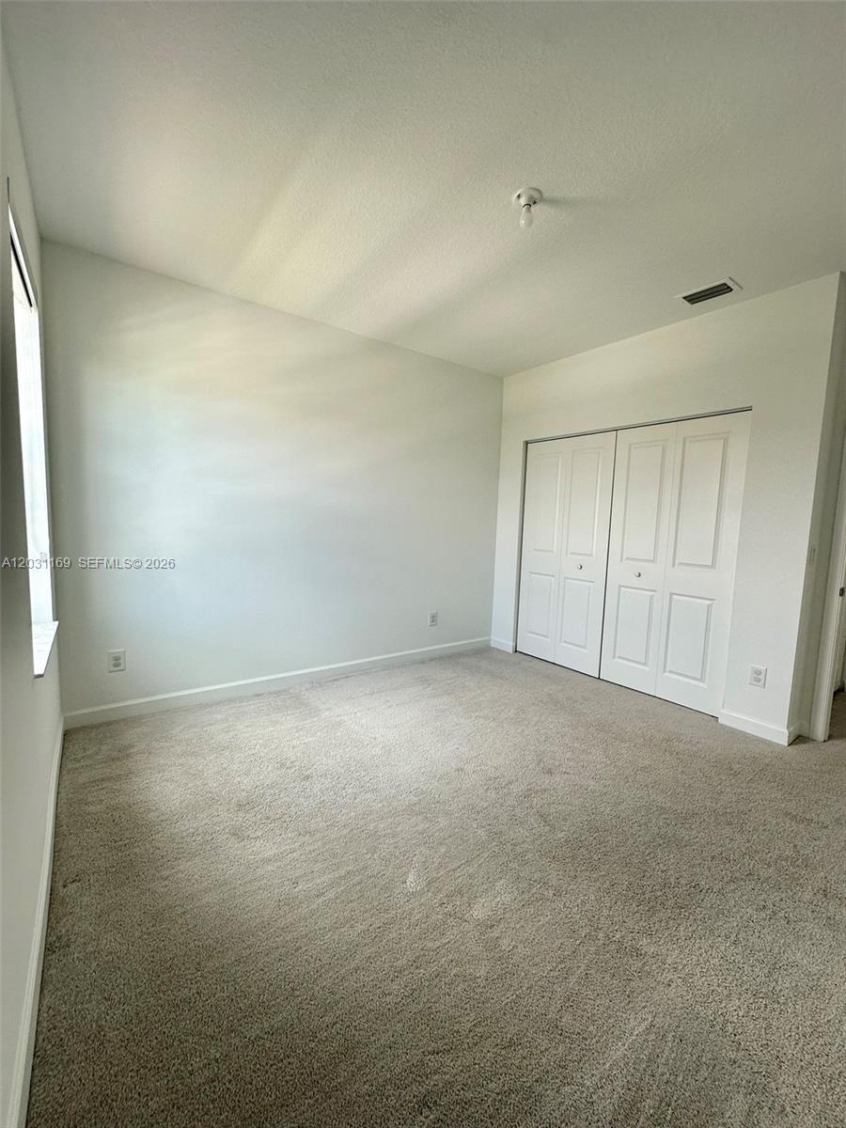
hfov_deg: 85.7
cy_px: 564
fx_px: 456
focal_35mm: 14
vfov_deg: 102.1
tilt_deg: -4.9
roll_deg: -2.3
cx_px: 423
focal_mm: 2.22
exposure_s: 1/120
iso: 80
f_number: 2.2
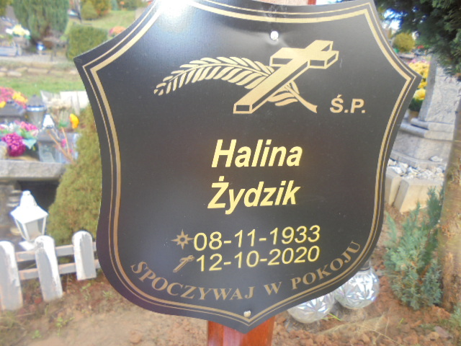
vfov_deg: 53.1
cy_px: 173
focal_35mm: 26
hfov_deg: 67.3
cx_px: 230
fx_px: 346
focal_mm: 4.6
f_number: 3.5
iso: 100
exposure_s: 1/50
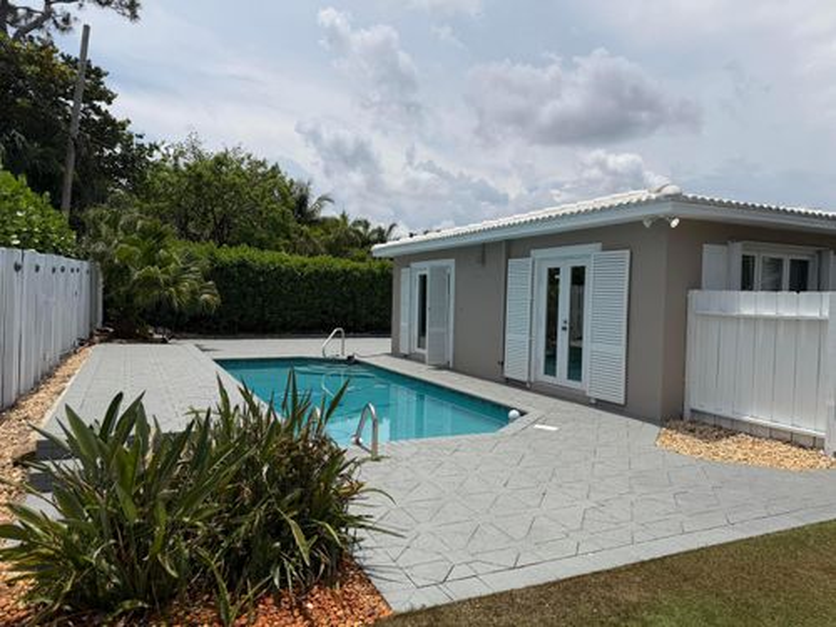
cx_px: 418
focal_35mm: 24
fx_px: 580
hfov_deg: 71.6
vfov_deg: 56.8
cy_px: 314
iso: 80
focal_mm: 6.76
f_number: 1.78
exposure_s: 1/11905
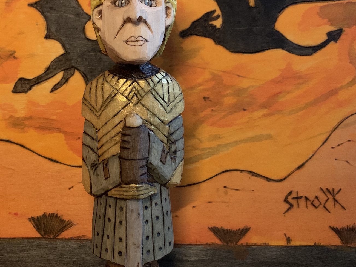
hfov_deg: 46.1
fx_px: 411
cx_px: 120
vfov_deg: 36.0
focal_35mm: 40
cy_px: 134
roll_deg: -1.1
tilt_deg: -7.0
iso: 640
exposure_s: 1/30
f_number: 1.8
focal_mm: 4.25
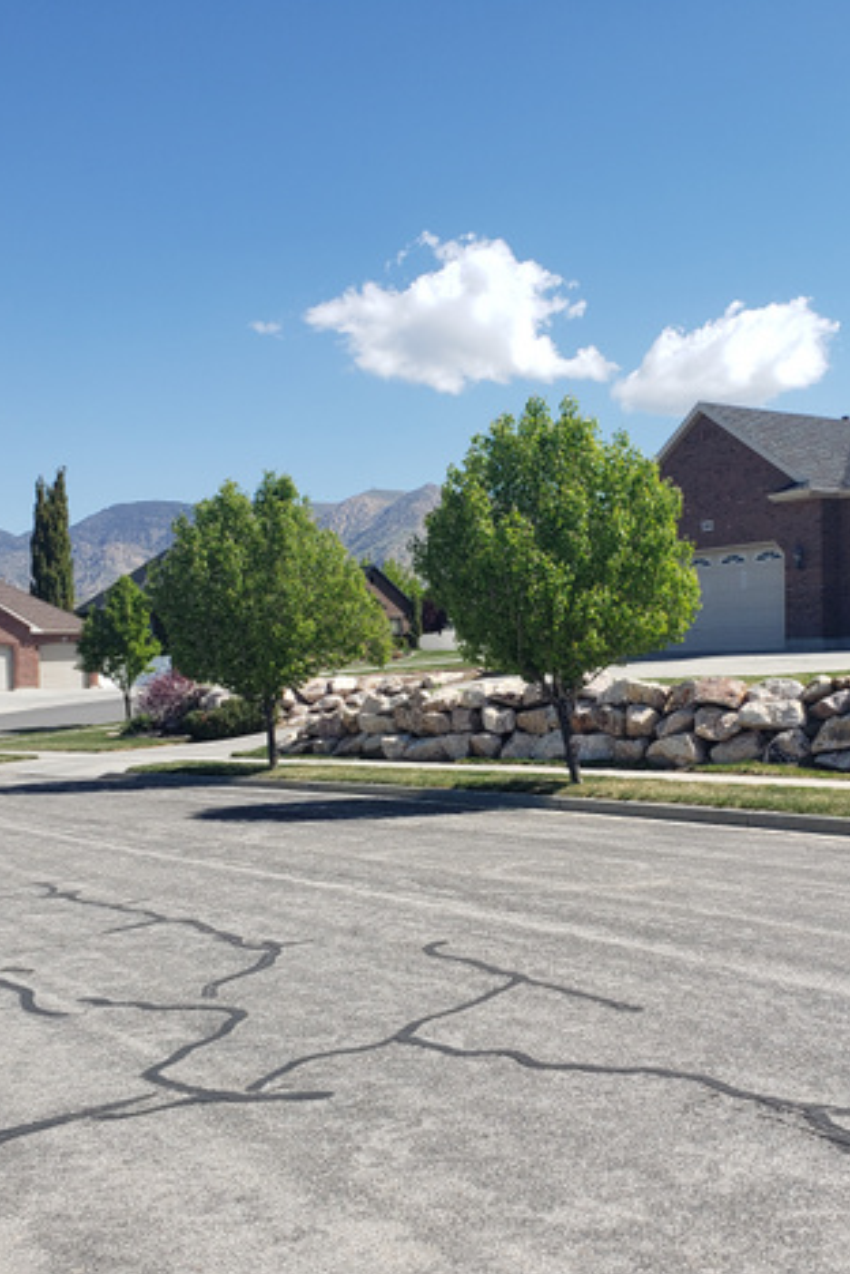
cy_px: 645
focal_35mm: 37
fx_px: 1310
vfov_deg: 51.9
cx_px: 550
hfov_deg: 35.7
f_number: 2.4
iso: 50
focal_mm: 4.3
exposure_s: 1/1209
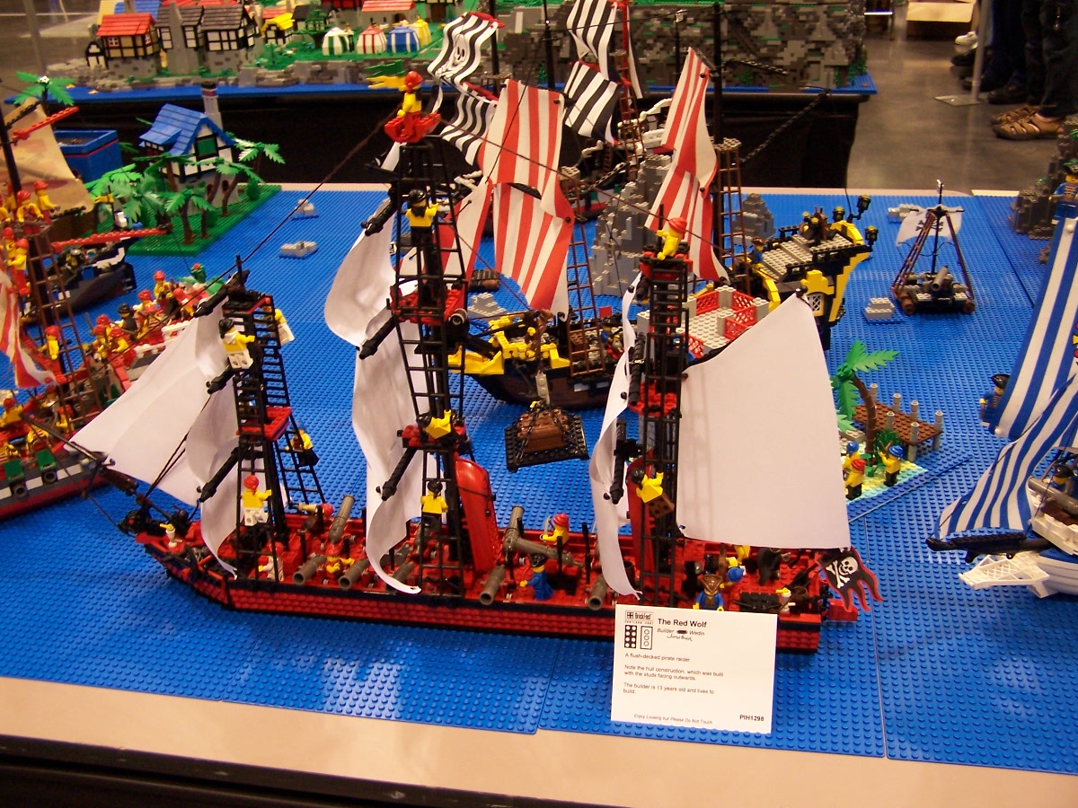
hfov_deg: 49.0
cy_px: 404
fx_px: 1183
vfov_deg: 37.7
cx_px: 539
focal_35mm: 38
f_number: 2.8
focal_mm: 6.3
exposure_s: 1/15
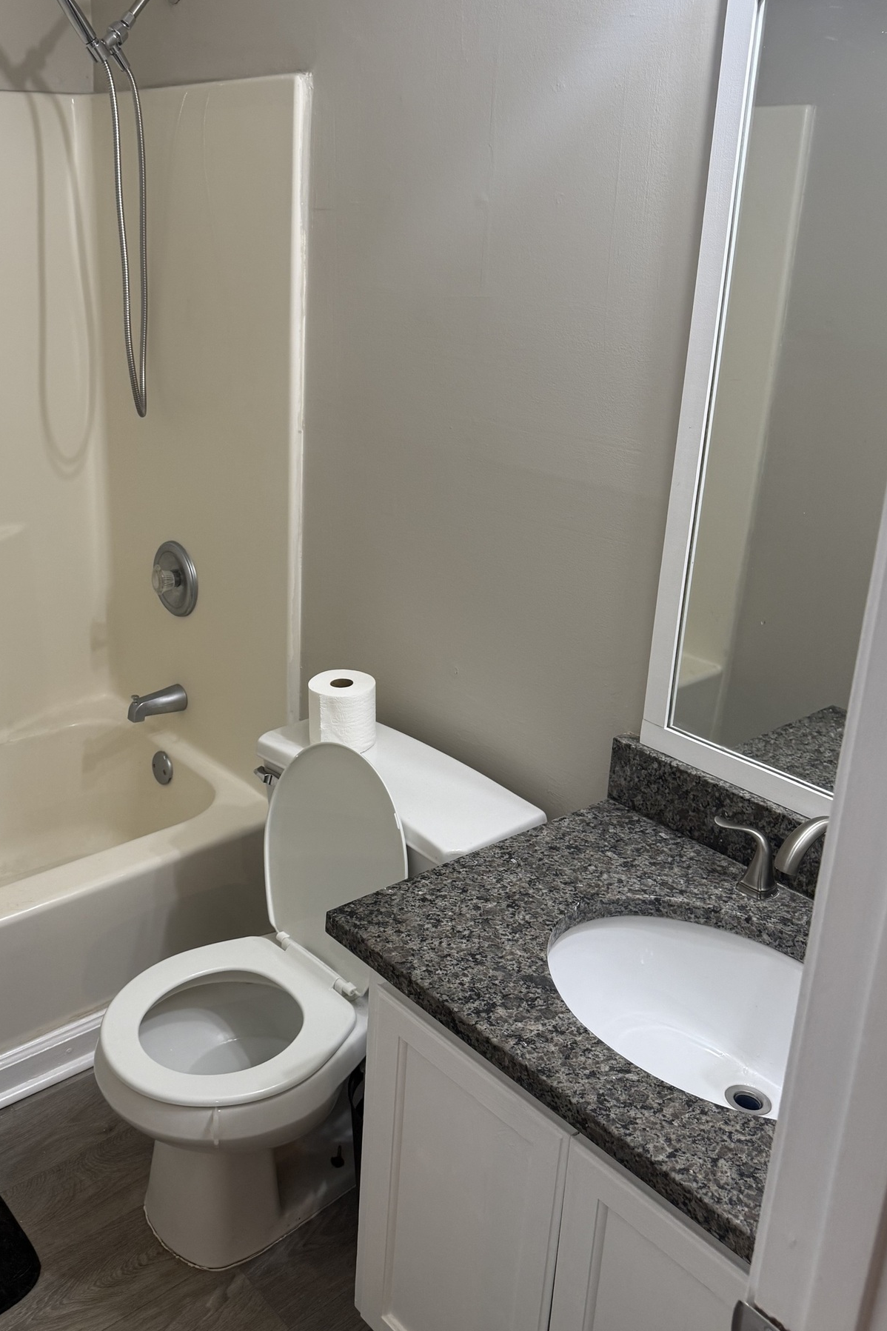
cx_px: 270
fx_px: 1183
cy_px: 601
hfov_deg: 40.4
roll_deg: +0.1
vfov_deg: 58.6
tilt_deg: -19.0
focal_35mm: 32
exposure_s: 1/60
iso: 125
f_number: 1.78
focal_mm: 6.76
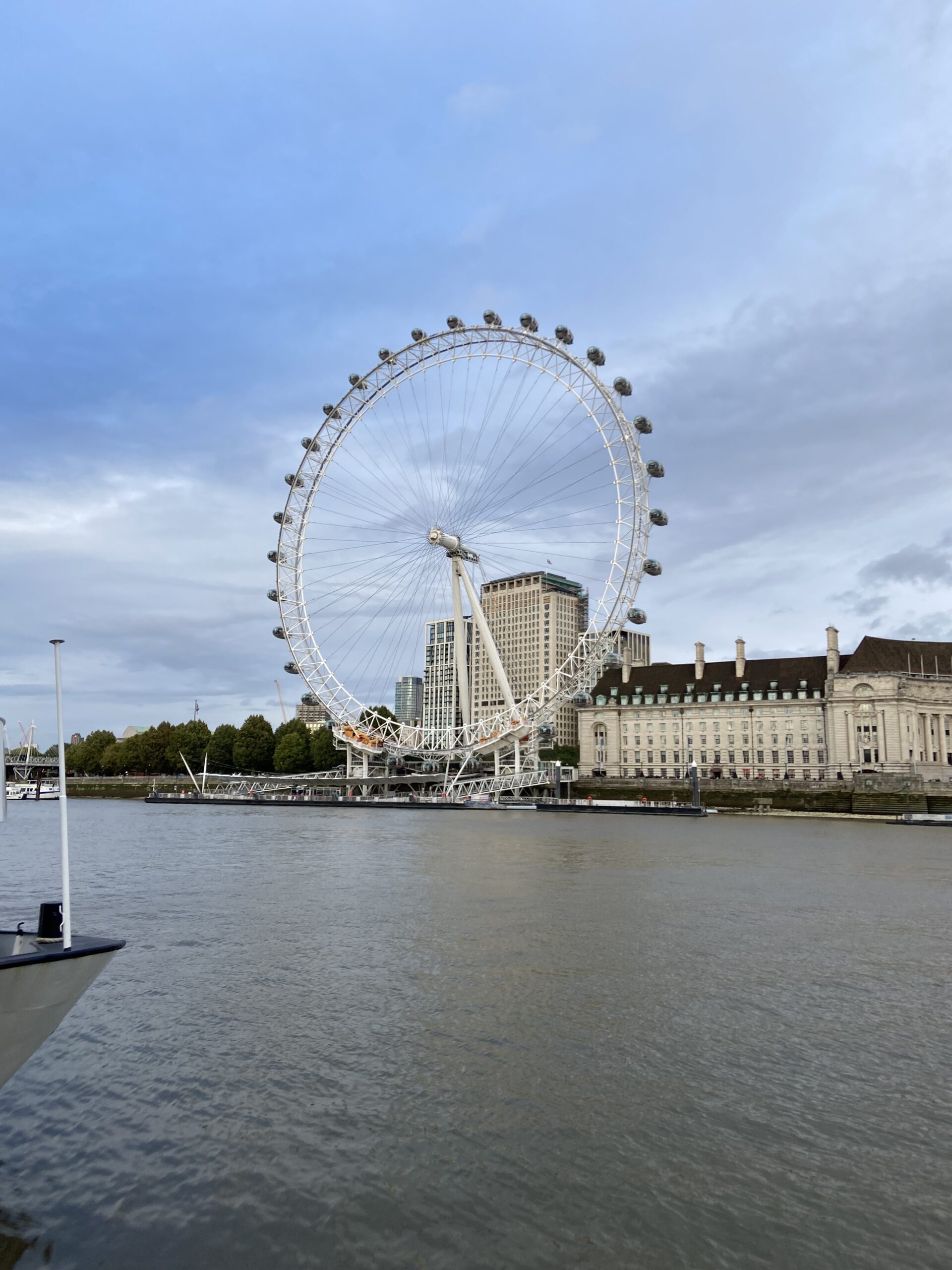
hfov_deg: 53.1
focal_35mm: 26
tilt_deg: +11.9
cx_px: 476
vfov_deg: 67.3
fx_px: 953
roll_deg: -2.3
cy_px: 635
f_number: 1.8
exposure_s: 1/690
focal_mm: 4.25
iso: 32
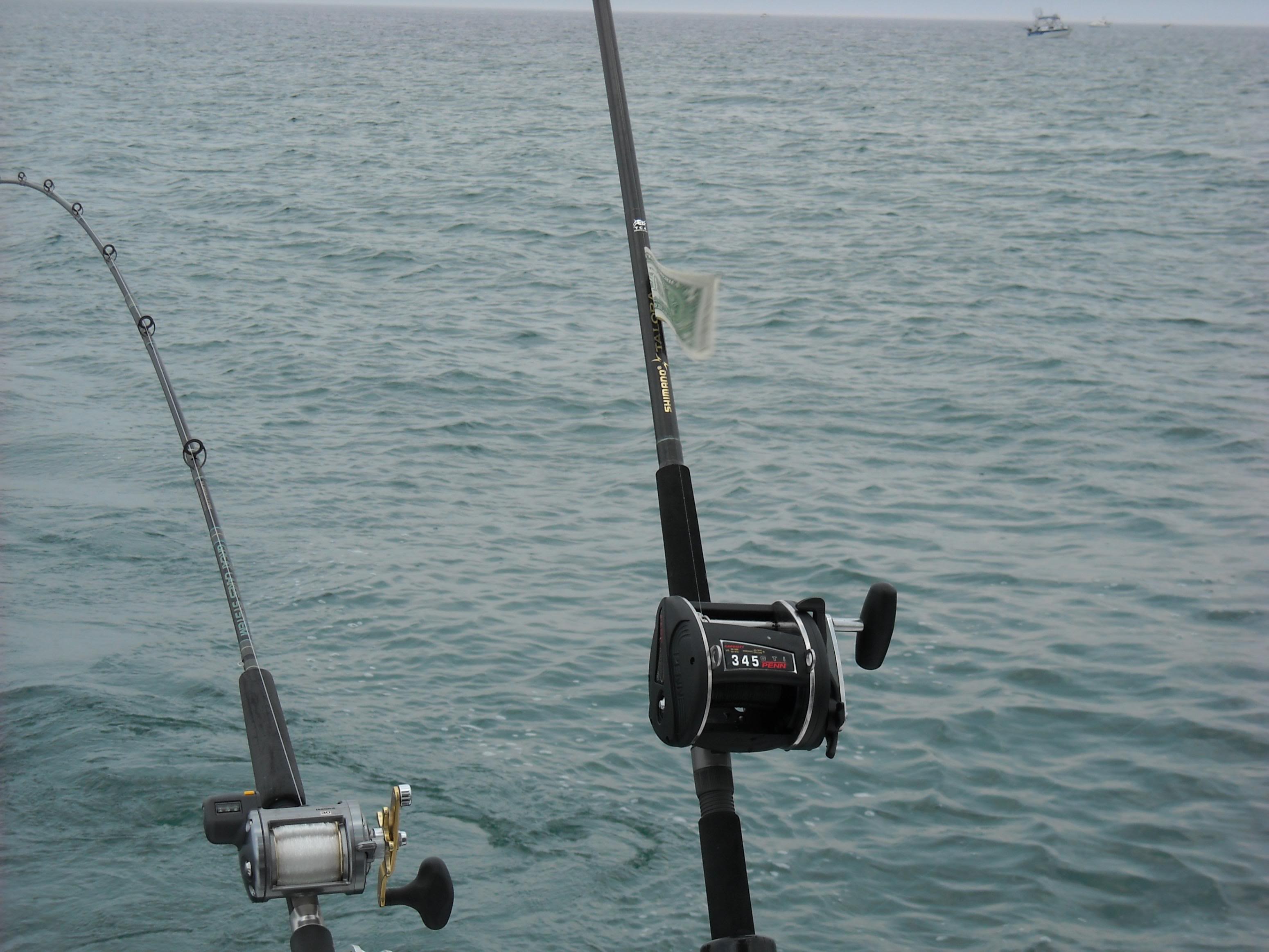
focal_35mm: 94
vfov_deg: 15.7
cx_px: 634
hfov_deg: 20.9
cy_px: 476
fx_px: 3446
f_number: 4.4
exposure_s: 1/402
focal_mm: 15.32
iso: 64
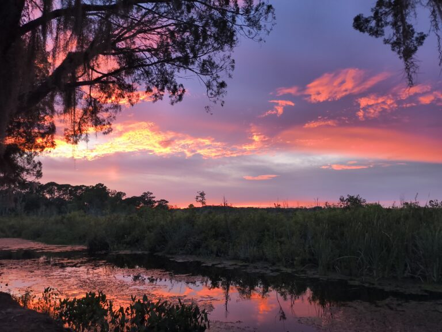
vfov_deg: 54.9
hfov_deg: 69.4
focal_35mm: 25
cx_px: 221
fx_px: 319
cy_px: 166
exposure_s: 1/60
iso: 527
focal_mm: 4.68
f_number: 1.7
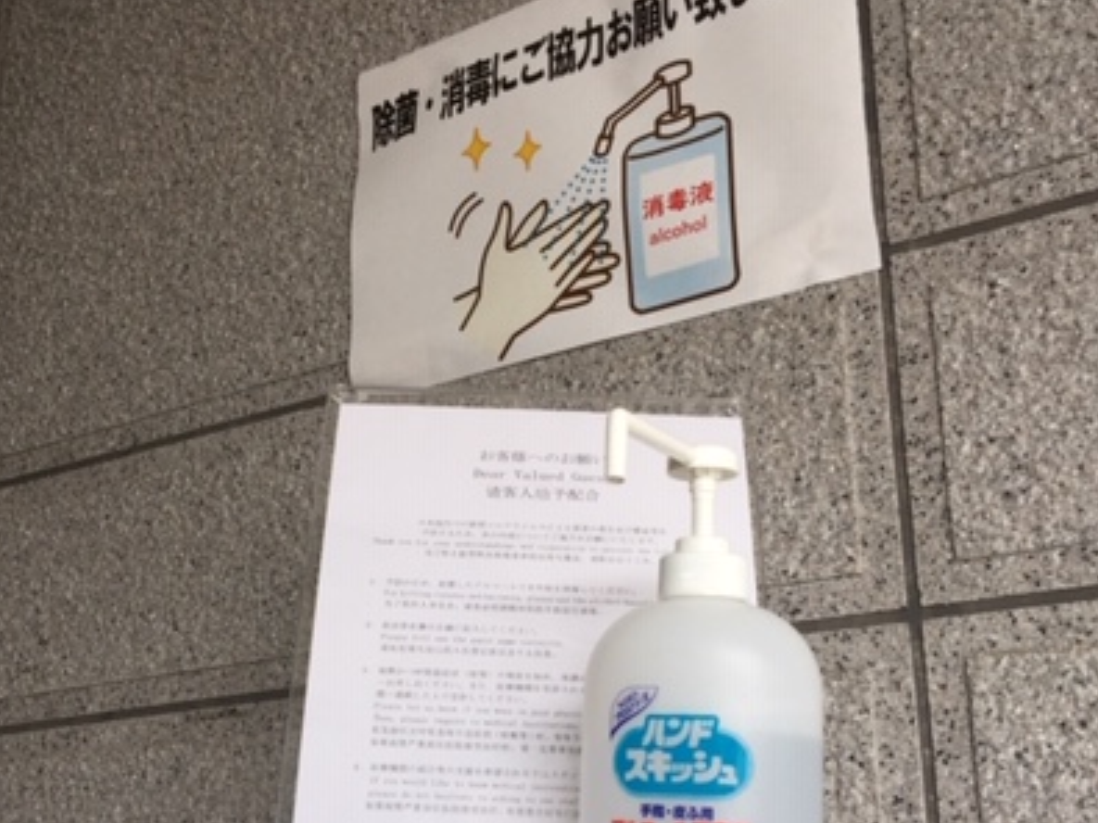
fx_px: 1490
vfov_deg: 30.7
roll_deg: -1.9
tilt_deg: +18.4
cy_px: 520
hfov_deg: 40.3
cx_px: 453
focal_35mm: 47
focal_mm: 4.15
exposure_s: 1/120
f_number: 2.2
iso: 50
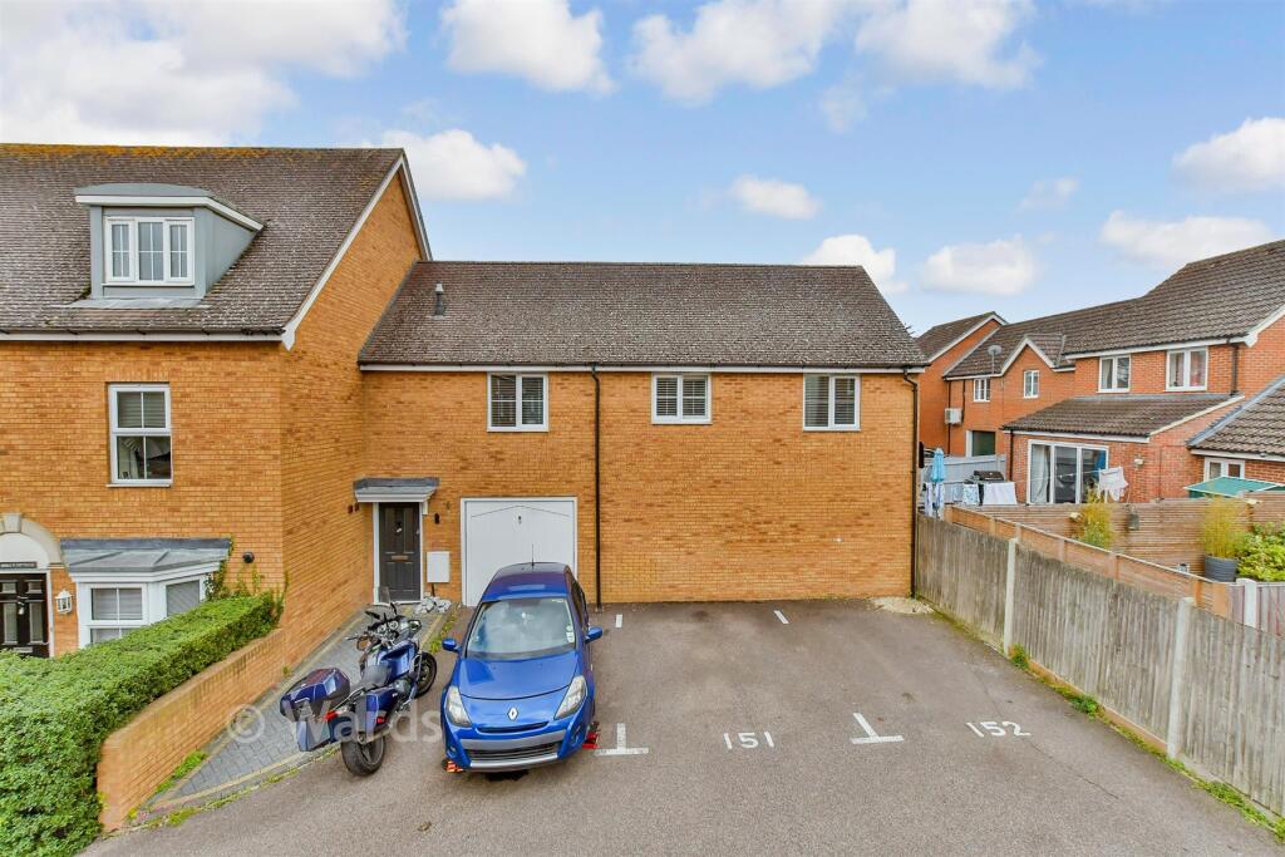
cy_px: 428
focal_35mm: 15
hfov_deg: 100.4
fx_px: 535
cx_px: 642
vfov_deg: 77.3
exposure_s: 1/400
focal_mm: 10
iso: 800
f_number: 10
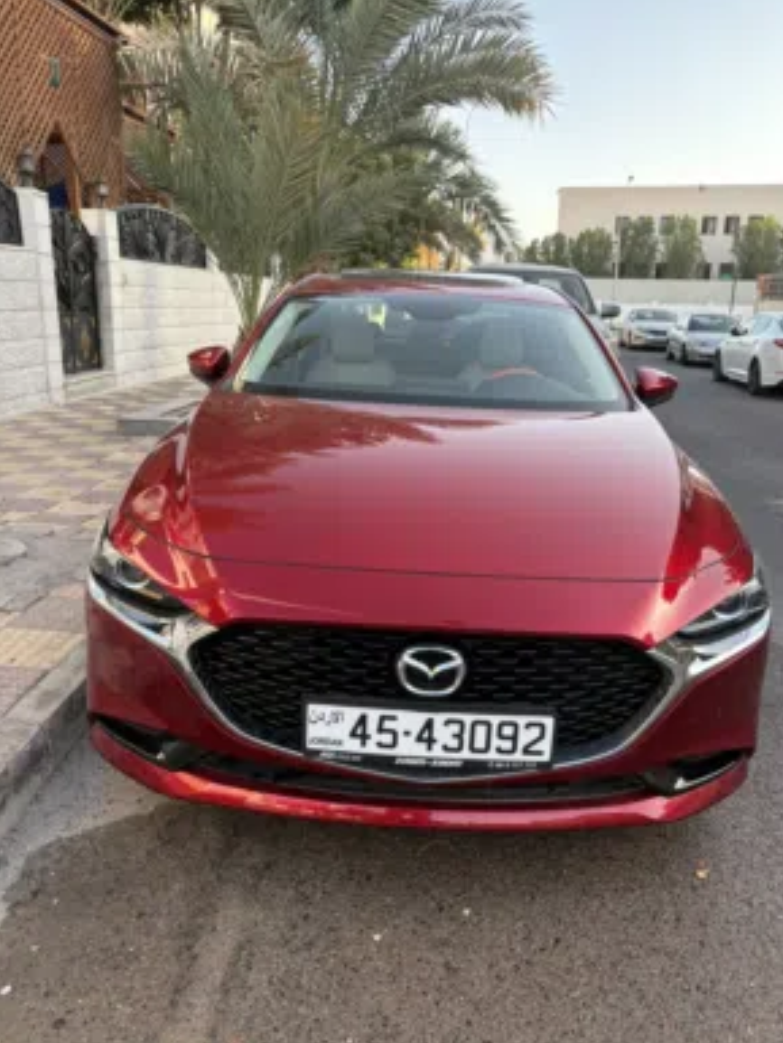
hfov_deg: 51.4
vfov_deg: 65.3
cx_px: 401
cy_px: 512
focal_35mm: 27
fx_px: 814
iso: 64
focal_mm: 5.96
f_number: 1.6
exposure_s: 1/409
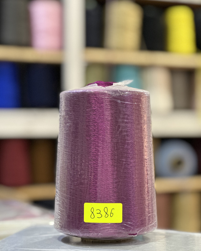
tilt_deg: +1.4
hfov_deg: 19.0
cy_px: 128
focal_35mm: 81
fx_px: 602
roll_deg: -0.2
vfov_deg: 23.6
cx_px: 100
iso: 250
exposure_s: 1/33
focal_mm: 9
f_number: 2.8
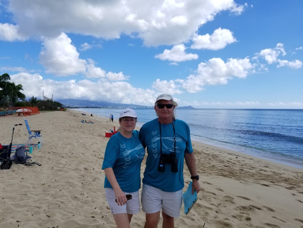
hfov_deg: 67.3
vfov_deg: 53.1
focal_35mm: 26
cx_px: 152
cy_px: 114
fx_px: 228
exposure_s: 1/2968
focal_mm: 4.25
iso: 50
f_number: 1.7
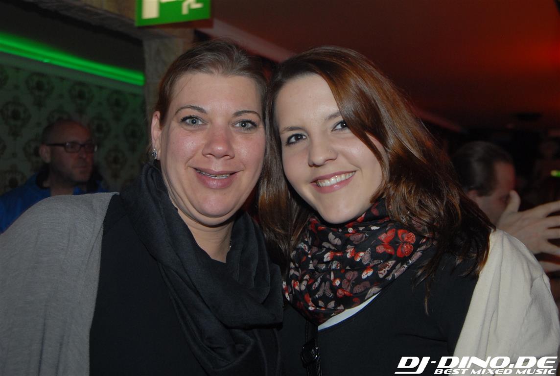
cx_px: 280
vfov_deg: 28.2
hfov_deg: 41.0
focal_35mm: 48
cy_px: 188
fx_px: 748
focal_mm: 32
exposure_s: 1/6
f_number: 5.6
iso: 400
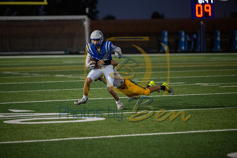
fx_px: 1317
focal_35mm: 200
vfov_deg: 6.9
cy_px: 79
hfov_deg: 10.3
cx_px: 118
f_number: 2.8
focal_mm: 200
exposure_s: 1/1250
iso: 2500
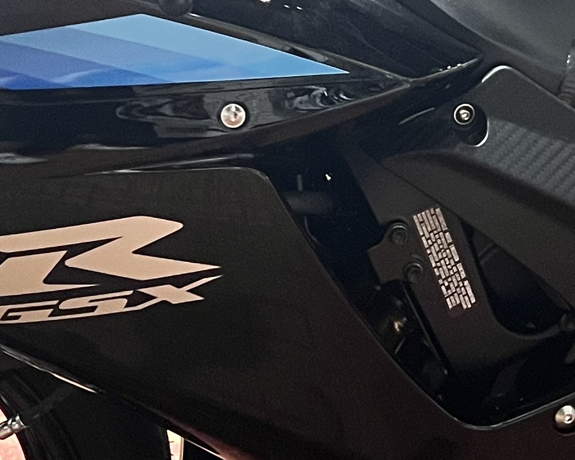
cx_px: 478
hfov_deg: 17.0
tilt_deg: -8.1
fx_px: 1906
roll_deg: -0.1
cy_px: 105
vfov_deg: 13.7
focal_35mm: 112
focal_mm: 5.7
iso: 400
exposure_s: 1/40
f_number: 1.5
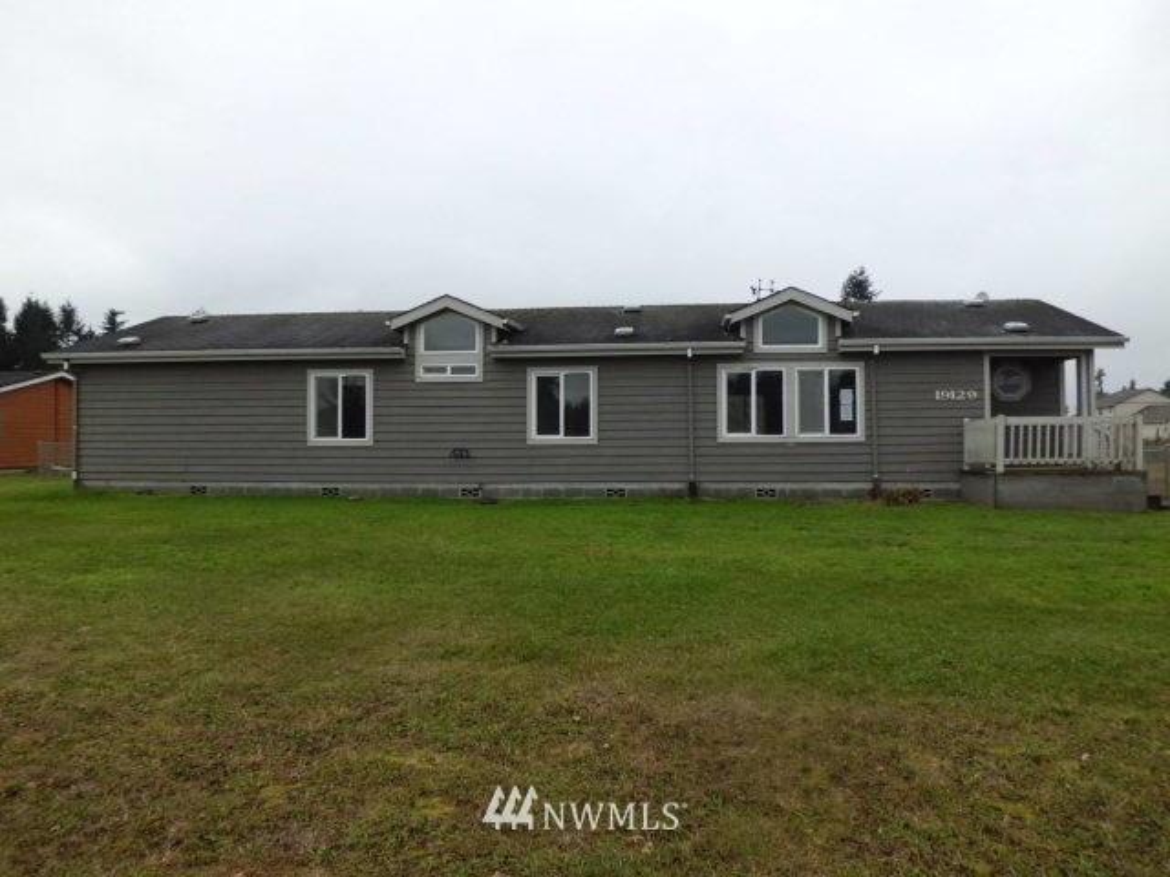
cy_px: 438
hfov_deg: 67.3
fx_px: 879
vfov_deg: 53.1
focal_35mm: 26
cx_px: 585
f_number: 2.8
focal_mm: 4.7
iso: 100
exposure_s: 1/320
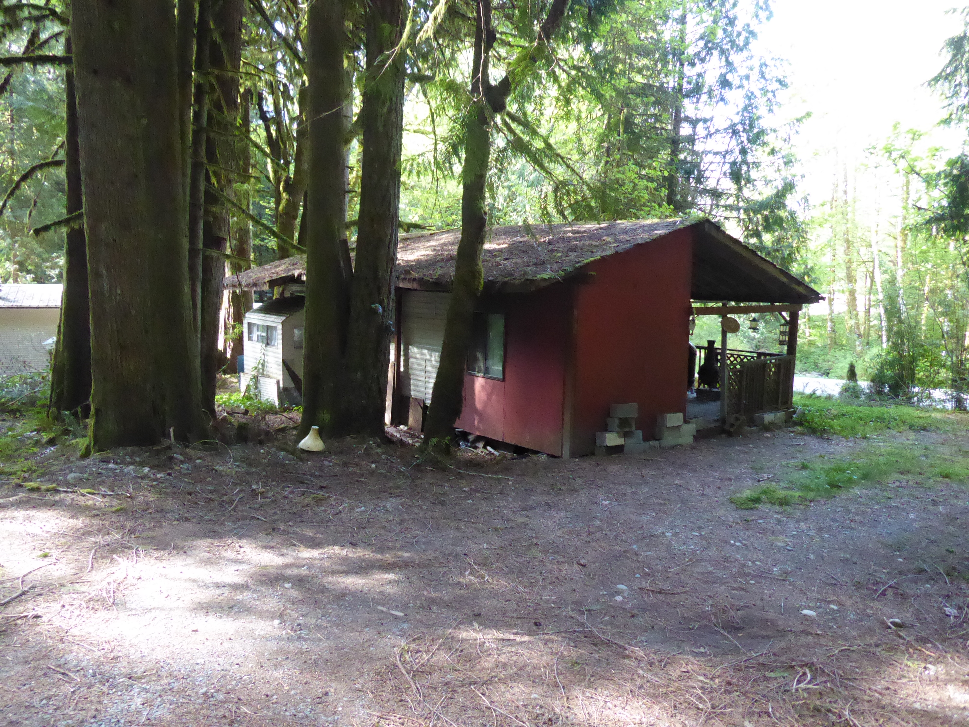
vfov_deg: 54.9
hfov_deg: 69.4
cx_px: 484
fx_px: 700
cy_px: 364
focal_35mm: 25
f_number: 3.3
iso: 1600
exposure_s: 1/200
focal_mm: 4.3
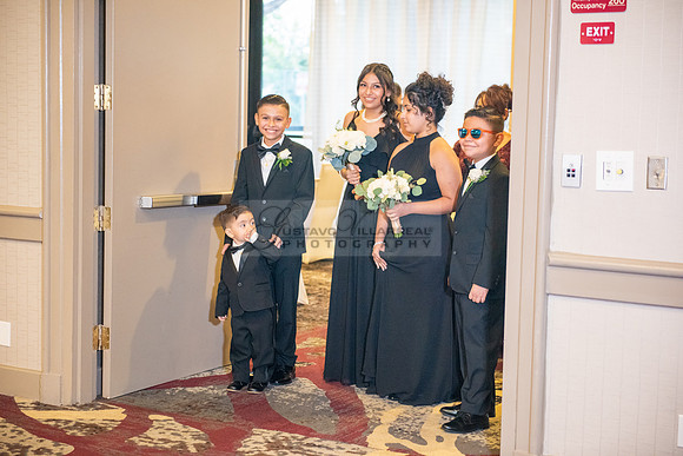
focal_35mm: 70
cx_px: 342
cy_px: 228
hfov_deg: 28.8
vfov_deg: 19.5
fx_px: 1328
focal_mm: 70
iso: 1600
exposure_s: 1/80
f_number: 2.8
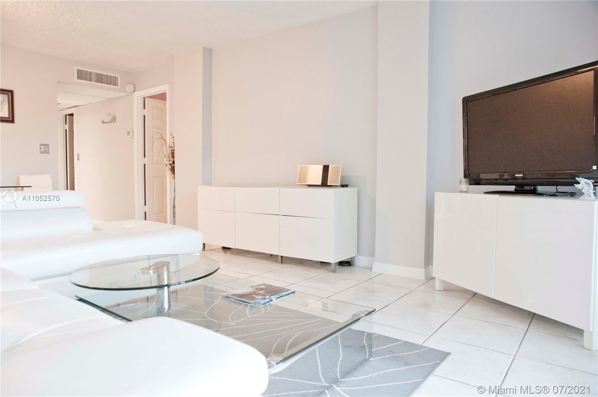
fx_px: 398
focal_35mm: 24
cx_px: 299
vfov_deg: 53.0
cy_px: 198
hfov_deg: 73.8
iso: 1000
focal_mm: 24
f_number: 5.6
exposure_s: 1/50
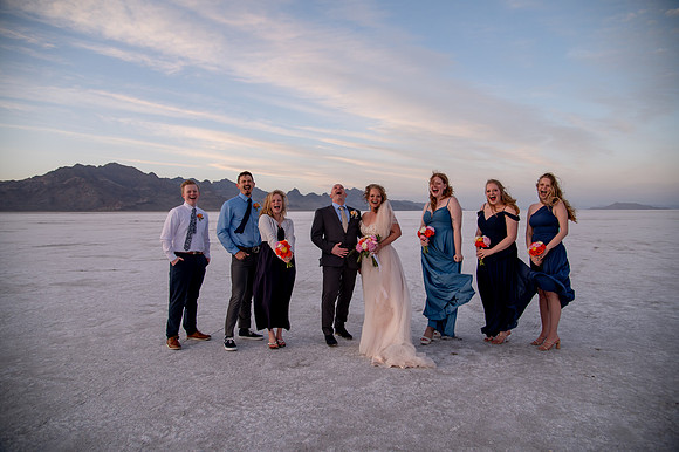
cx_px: 340
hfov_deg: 73.8
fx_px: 452
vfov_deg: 53.1
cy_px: 226
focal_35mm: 24
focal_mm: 24
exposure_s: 1/200
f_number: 4
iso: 200
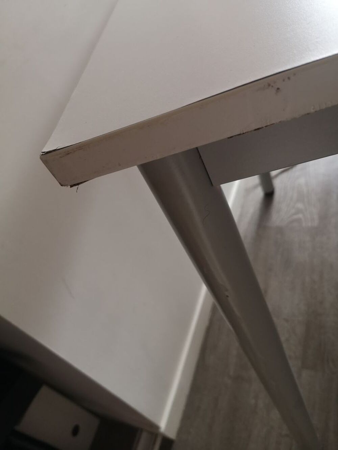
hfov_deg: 51.4
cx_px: 169
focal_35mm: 27
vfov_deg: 65.3
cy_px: 225
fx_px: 351
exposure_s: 1/50
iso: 125
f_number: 1.8
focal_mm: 3.95
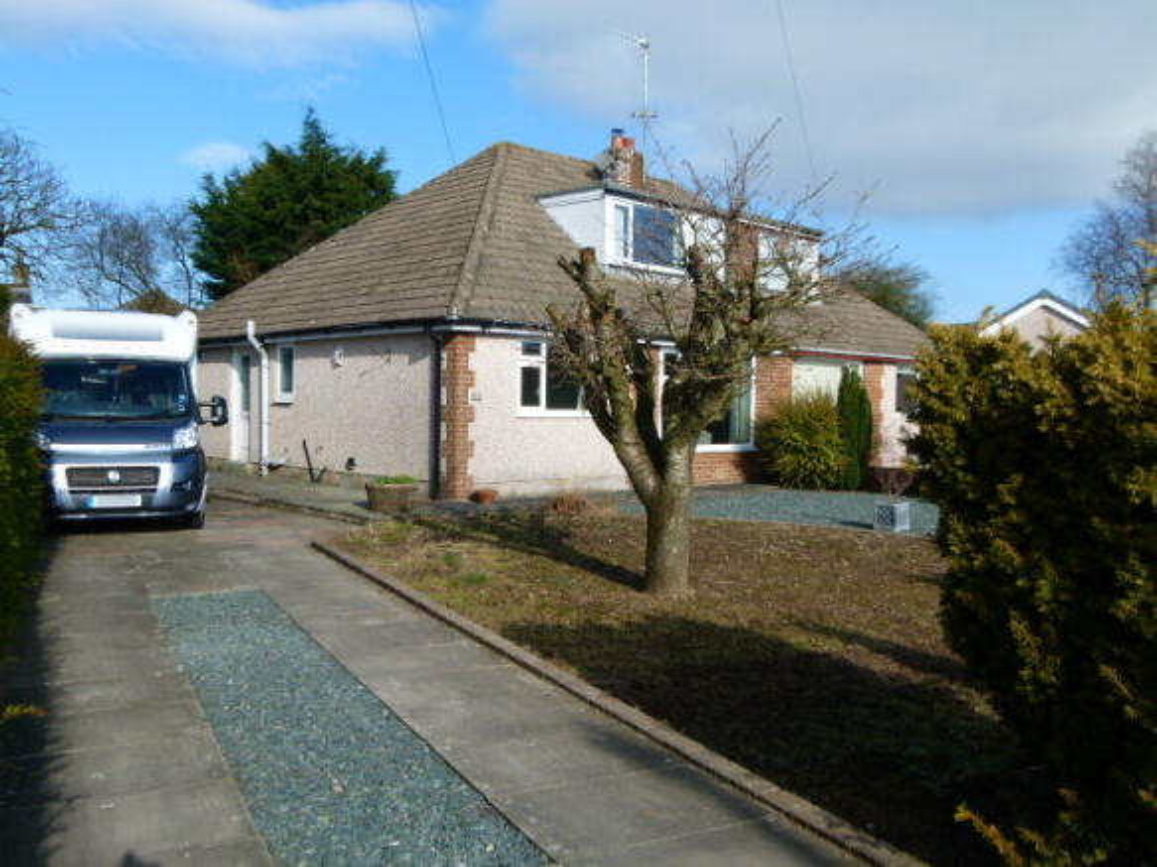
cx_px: 578
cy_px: 434
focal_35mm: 30
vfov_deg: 46.8
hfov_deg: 60.0
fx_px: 1003
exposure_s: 1/1000
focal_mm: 5.3
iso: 100
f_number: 4
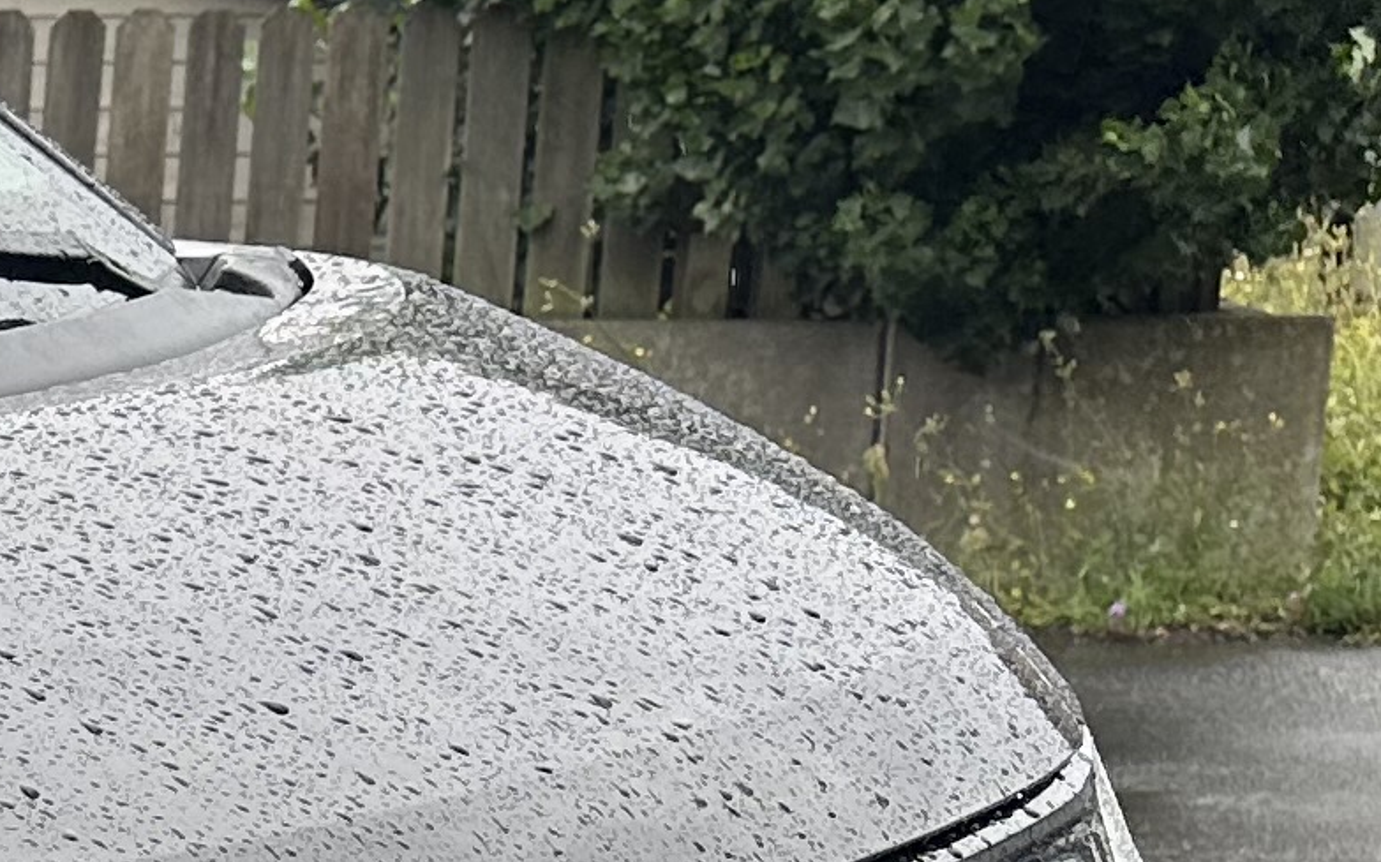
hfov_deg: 13.4
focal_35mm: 131
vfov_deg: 9.7
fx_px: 4929
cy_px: 1225
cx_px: -1466
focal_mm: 6.86
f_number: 1.78
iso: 80
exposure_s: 1/387
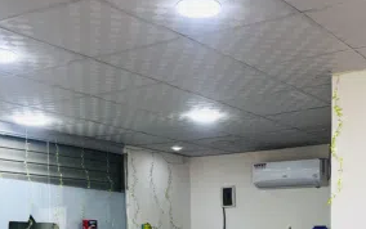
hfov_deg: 32.6
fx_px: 619
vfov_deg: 19.8
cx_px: 250
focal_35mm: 62
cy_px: 270
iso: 80
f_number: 1.5
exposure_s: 1/121
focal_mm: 5.7
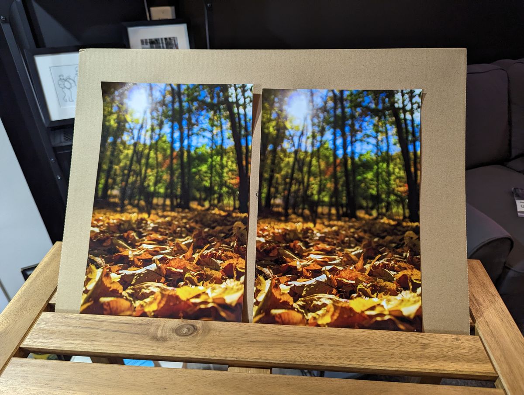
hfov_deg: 71.5
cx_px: 262
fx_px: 364
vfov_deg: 57.0
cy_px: 198
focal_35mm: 24
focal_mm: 6.81
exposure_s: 1/24
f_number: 1.85
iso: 172
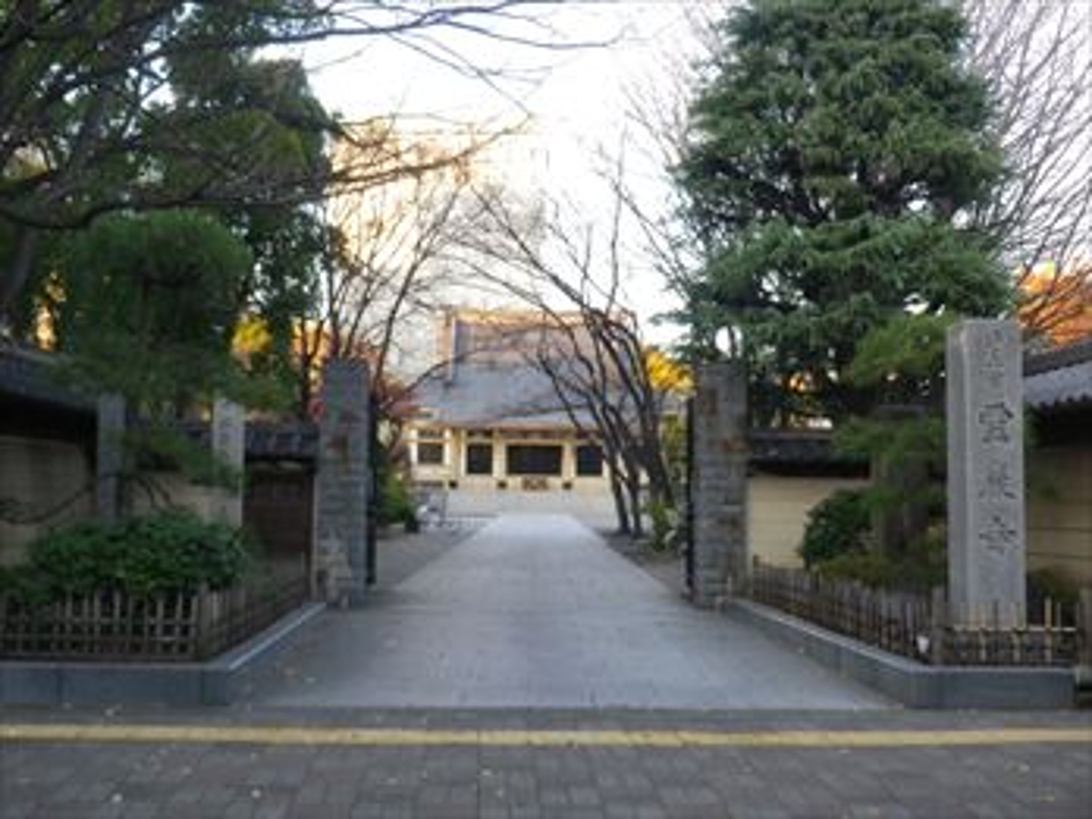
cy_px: 410
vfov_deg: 35.1
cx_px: 546
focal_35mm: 41
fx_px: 1293
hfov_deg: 45.8
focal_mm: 7.3
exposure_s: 1/50
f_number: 3.9
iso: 200
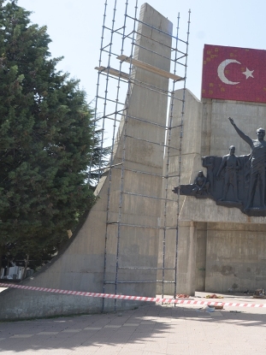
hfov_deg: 33.4
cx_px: 257
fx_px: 410
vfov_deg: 46.8
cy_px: 175
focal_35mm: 40
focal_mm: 18
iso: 180
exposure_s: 1/250
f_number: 8
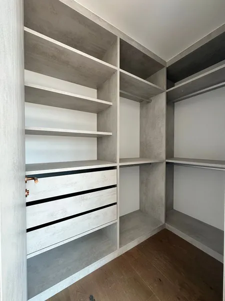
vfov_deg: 102.1
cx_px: 112
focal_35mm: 14
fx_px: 121
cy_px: 150
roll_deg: -0.2
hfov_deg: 85.7
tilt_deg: -0.8
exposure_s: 1/99
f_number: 2.2
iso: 80
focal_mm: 2.22
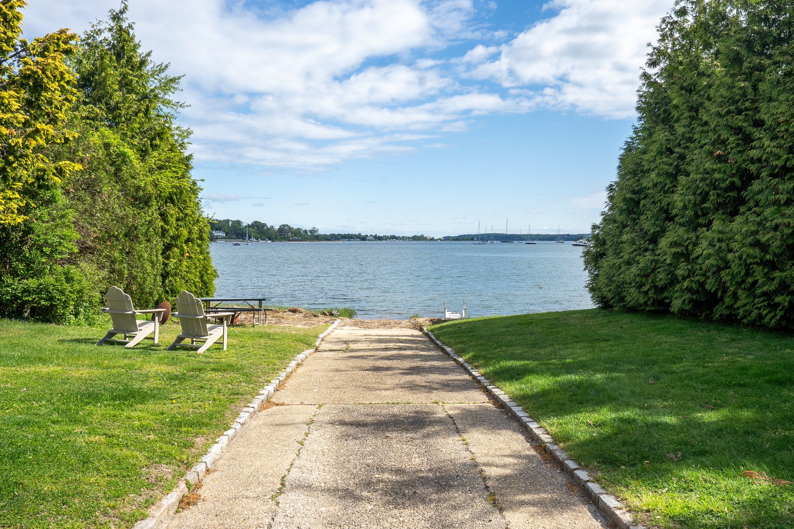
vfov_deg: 43.6
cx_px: 397
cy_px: 264
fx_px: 662
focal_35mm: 30
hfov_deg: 61.9
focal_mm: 20
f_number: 11
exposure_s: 1/250
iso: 200
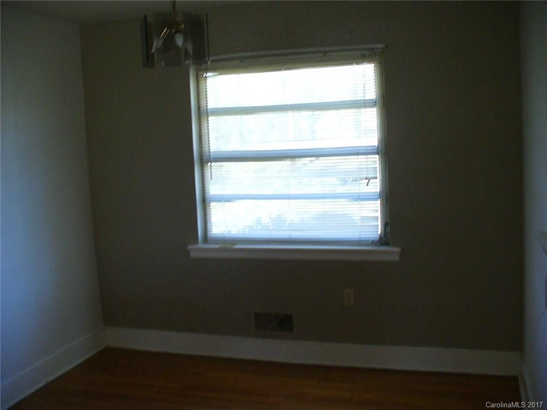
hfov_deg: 50.1
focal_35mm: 37
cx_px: 274
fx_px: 585
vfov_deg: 38.7
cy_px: 205
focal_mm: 6.1
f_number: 2.8
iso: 200
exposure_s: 1/50
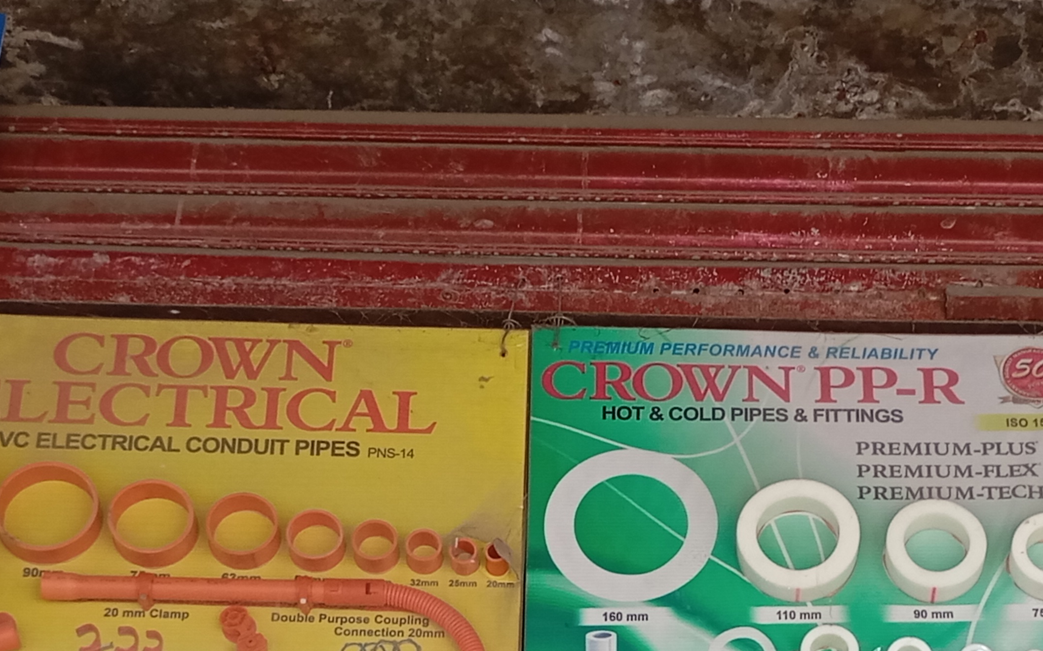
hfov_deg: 25.1
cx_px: 718
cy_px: 631
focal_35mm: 82
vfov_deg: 15.7
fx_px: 2331
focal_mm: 4.27
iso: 132
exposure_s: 1/40
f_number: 1.8
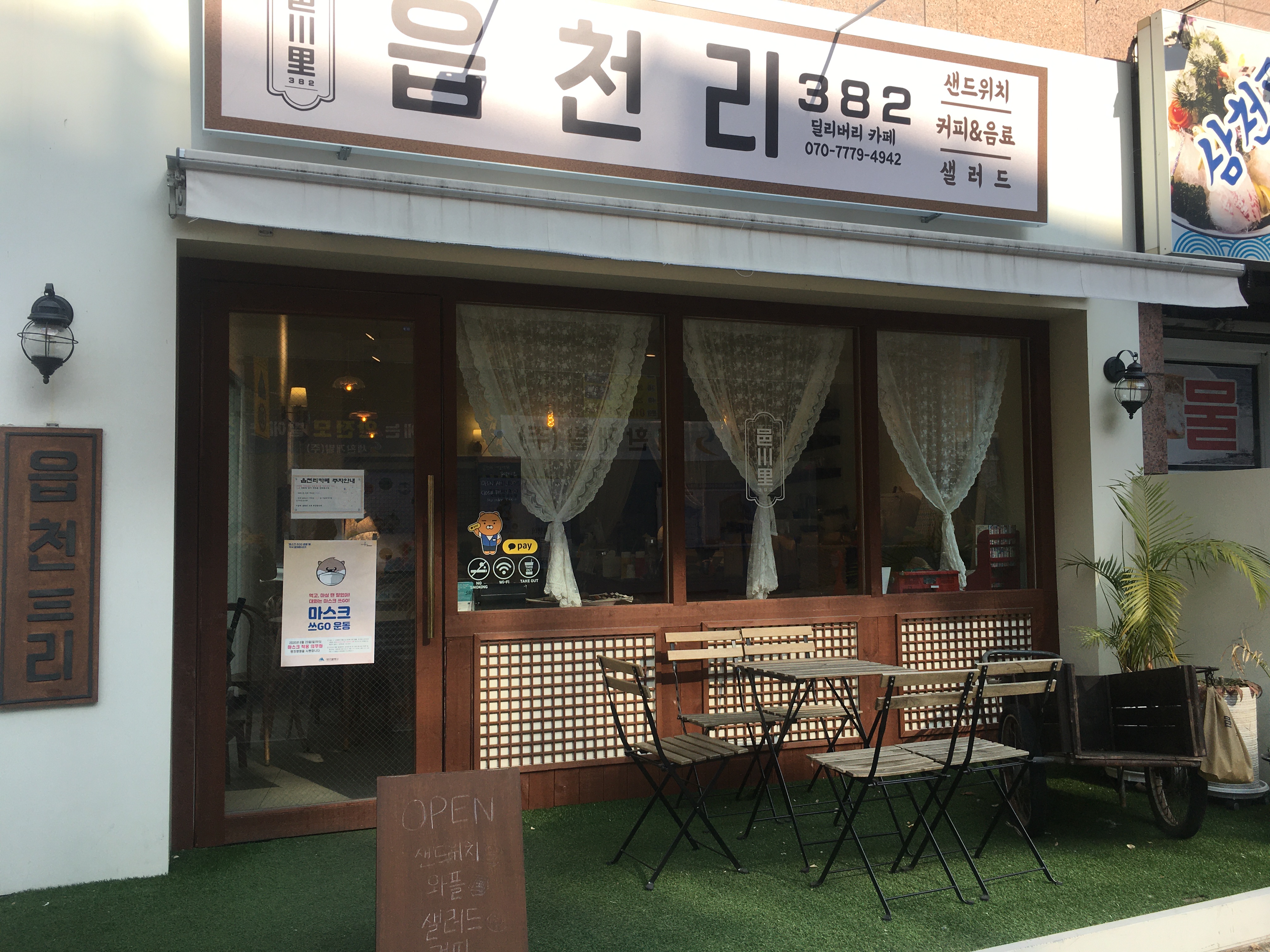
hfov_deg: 61.7
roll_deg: +0.8
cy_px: 476
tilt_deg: +2.4
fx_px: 1064
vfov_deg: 48.2
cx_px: 635
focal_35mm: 29
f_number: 2.2
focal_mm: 4.15
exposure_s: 1/712
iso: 25
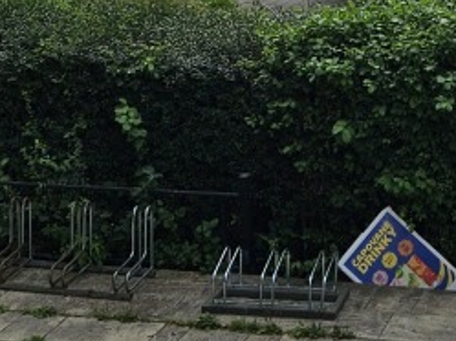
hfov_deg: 17.4
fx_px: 1460
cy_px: -174
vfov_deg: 12.6
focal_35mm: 111
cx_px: 447
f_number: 1.8
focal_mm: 5.4
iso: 25
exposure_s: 1/2436
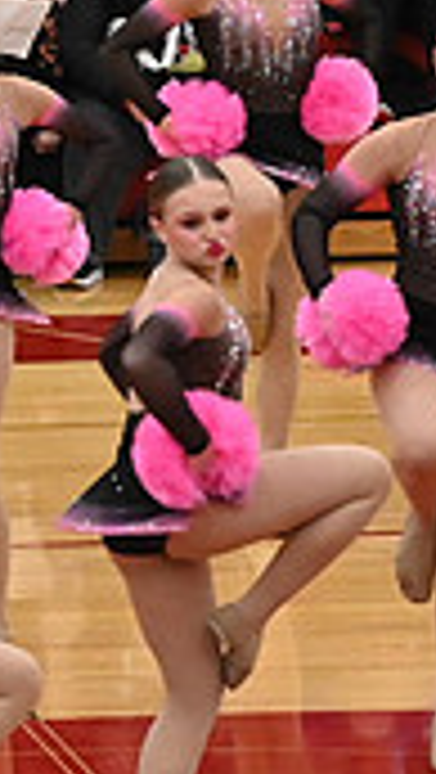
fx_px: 8923
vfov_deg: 5.0
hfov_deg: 2.8
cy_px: 430
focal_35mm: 435
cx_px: -827
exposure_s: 1/400
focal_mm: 82
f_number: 4
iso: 8000
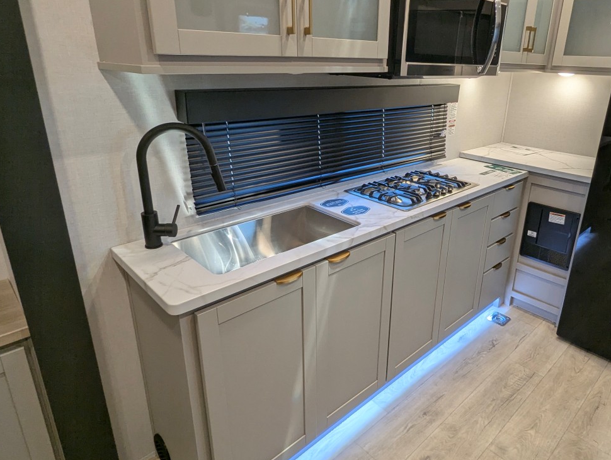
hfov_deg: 73.2
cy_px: 208
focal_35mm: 23
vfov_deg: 58.9
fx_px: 406
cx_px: 361
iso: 82
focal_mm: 2.35
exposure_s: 1/65.1
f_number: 2.2
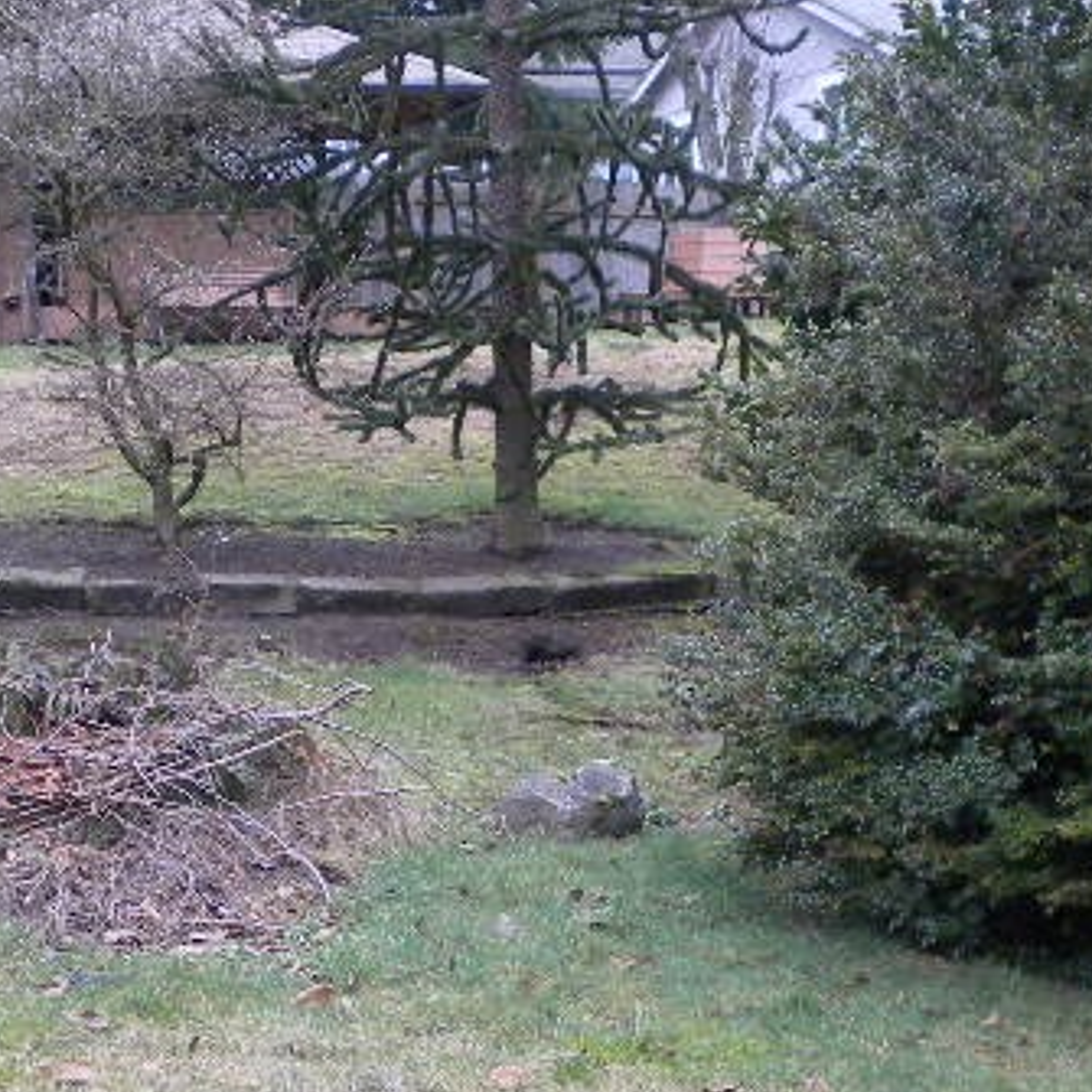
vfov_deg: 17.0
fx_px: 3569
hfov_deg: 17.4
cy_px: 1069
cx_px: 557
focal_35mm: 100
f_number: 3.5
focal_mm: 6.6
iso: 327
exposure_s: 1/65.7
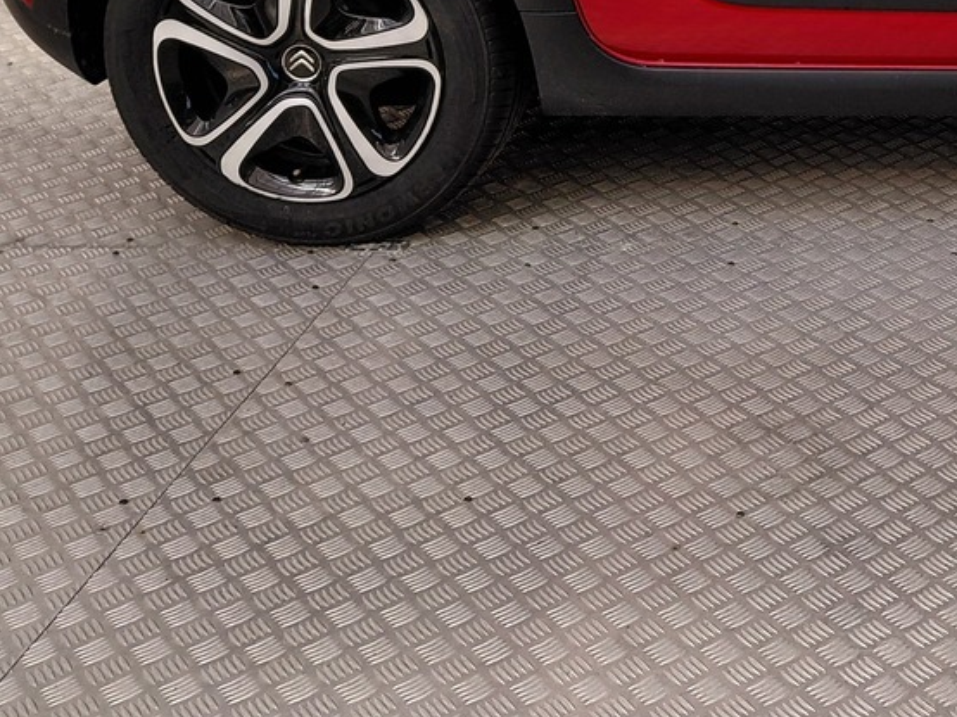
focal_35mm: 65
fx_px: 1796
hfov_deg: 26.7
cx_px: 1131
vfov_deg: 20.8
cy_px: -188
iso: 50
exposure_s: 1/865
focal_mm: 4.69
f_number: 1.8
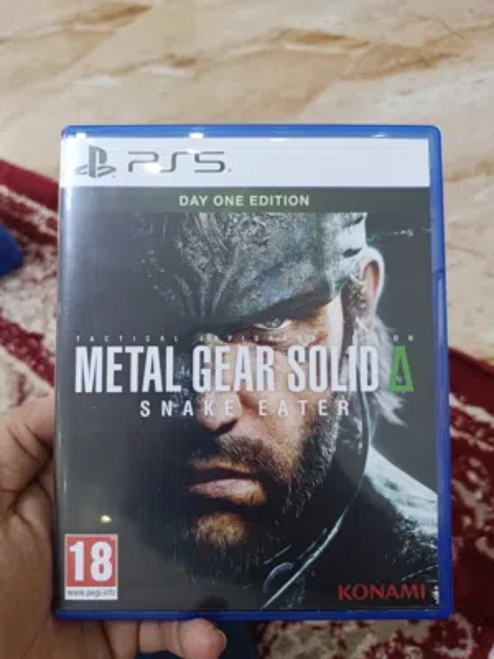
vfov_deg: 67.3
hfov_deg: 53.1
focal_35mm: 26
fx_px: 495
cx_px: 247
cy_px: 330
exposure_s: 1/33.3
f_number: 1.75
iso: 200
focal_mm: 5.25
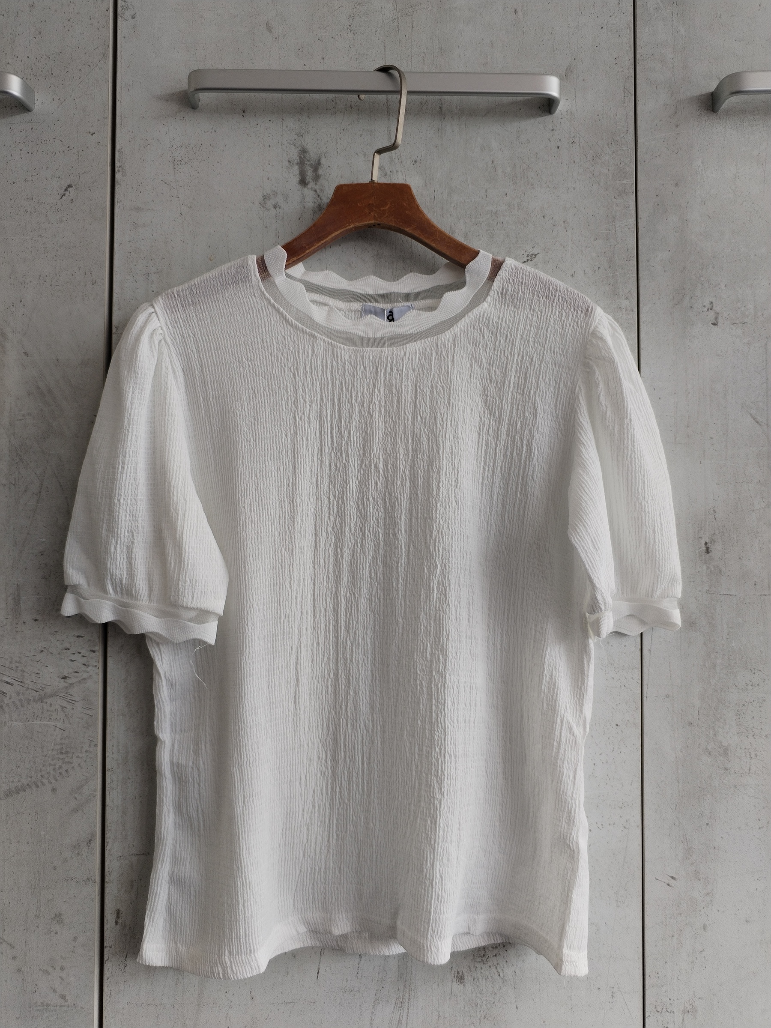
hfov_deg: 48.2
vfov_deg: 61.7
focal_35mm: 29
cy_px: 514
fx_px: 861
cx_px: 386
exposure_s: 1/148
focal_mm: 4.75
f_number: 1.8
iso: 100
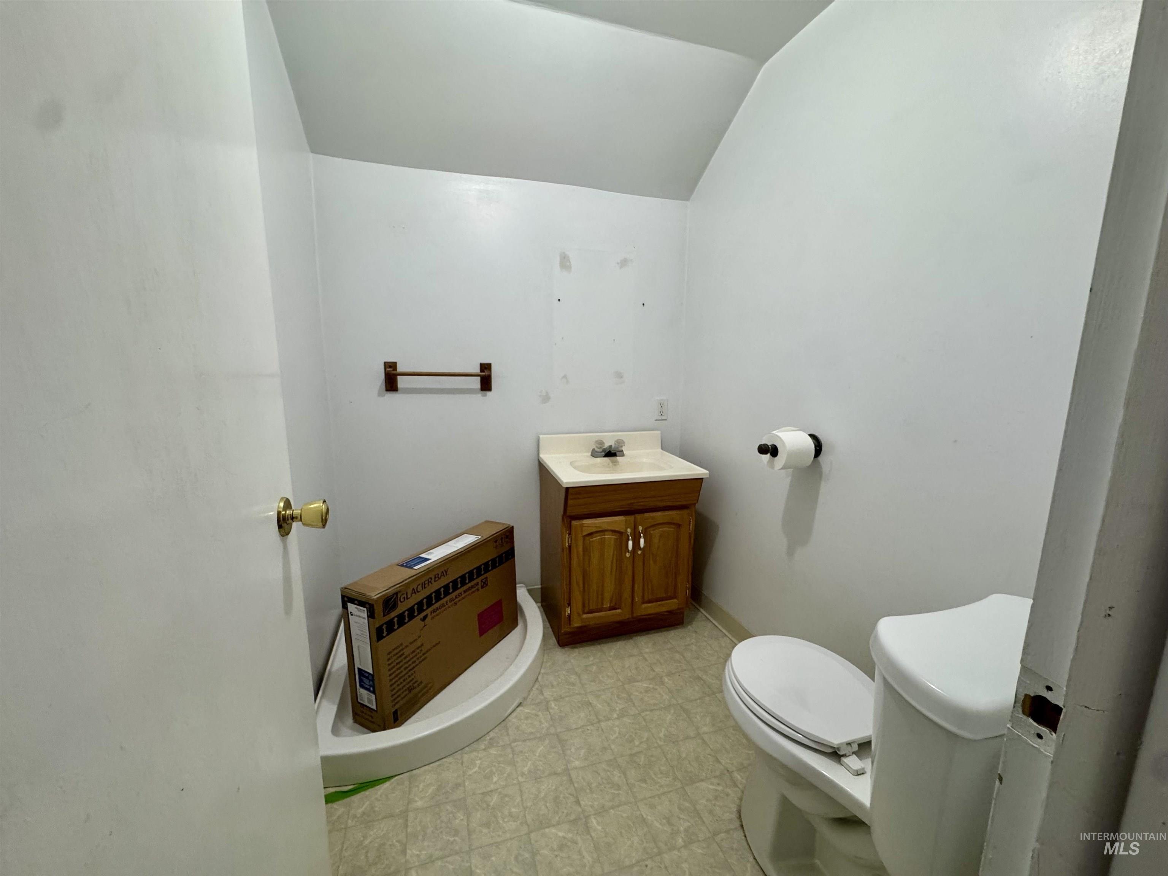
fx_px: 472
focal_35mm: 14
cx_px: 584
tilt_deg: -10.3
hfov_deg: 102.1
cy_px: 438
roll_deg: -0.5
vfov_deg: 85.7
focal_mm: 2.22
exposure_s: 1/99
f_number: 2.2
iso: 250
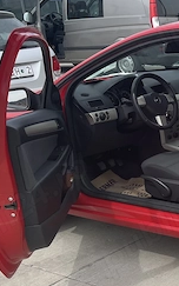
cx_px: 260
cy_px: 227
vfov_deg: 29.5
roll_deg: +4.0
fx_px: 530
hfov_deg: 17.4
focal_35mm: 68
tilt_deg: -20.8
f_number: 1.6
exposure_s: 1/2165
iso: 32
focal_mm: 5.1
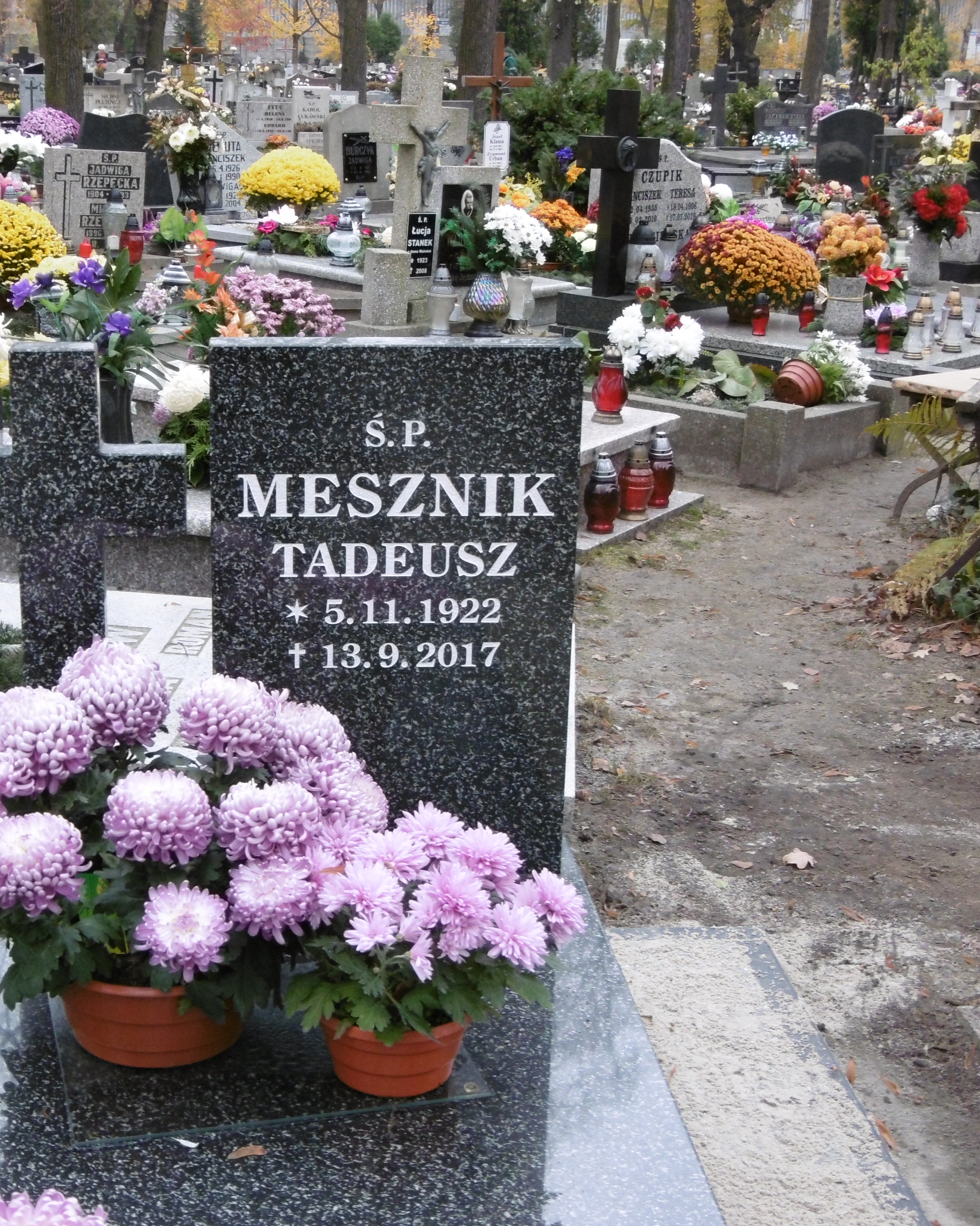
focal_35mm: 56
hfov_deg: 27.0
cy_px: 613
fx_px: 2030
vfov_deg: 33.6
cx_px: 361
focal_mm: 7.7
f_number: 3.8
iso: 200
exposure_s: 1/60
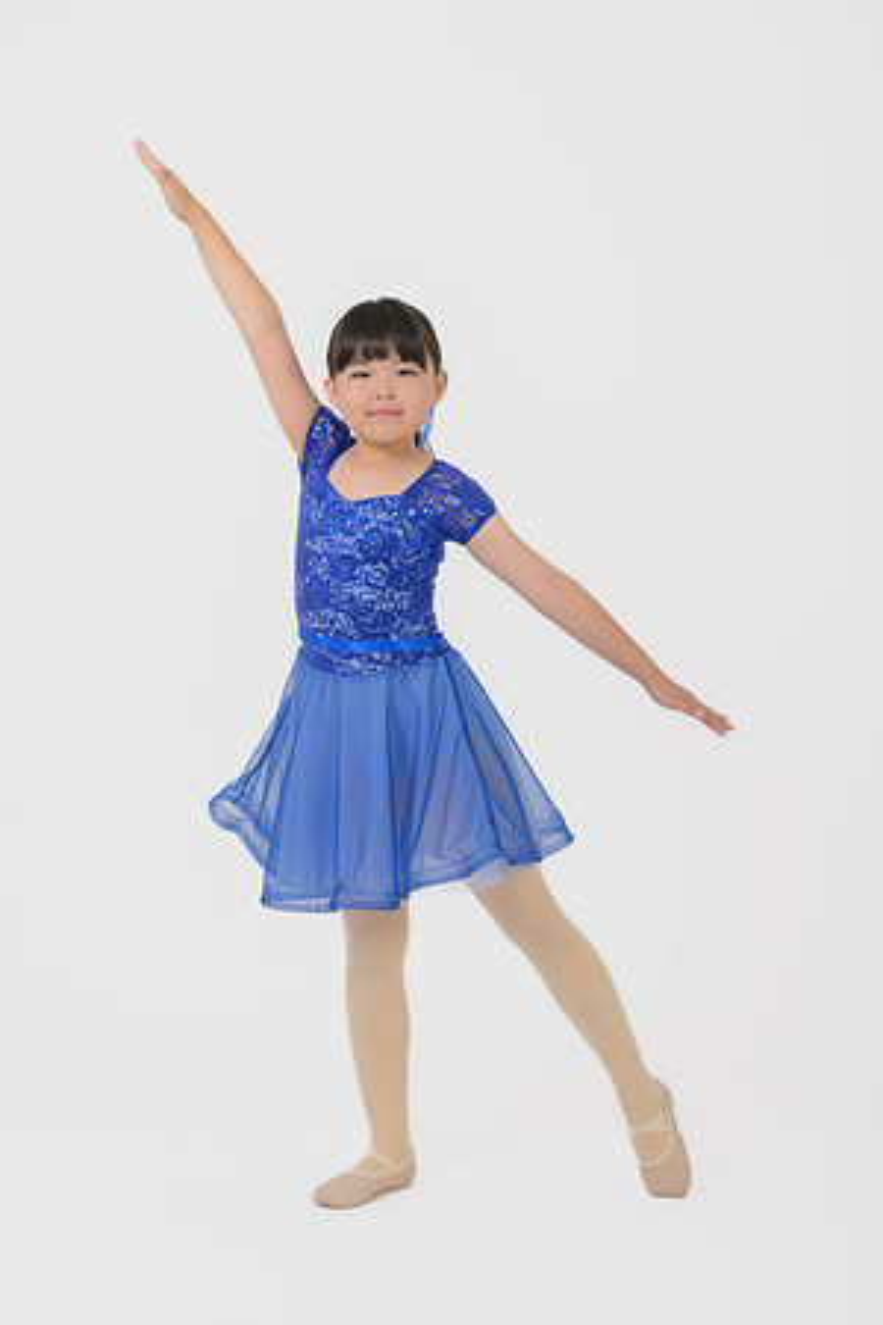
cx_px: 442
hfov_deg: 19.5
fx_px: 2575
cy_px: 662
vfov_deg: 28.8
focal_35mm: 70
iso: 100
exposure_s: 1/200
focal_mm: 70
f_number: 7.1
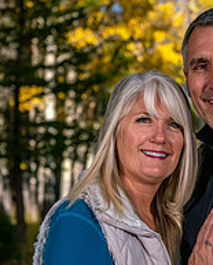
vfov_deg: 12.6
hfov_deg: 10.1
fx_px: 1203
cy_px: 189
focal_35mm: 153
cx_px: 194
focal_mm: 70
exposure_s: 1/1000
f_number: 5
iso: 160
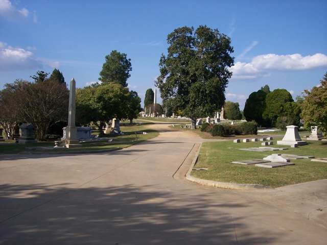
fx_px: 368
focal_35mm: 39
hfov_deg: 47.9
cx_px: 164
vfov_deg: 36.8
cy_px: 122
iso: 100
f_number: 4
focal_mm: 8
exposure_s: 1/750
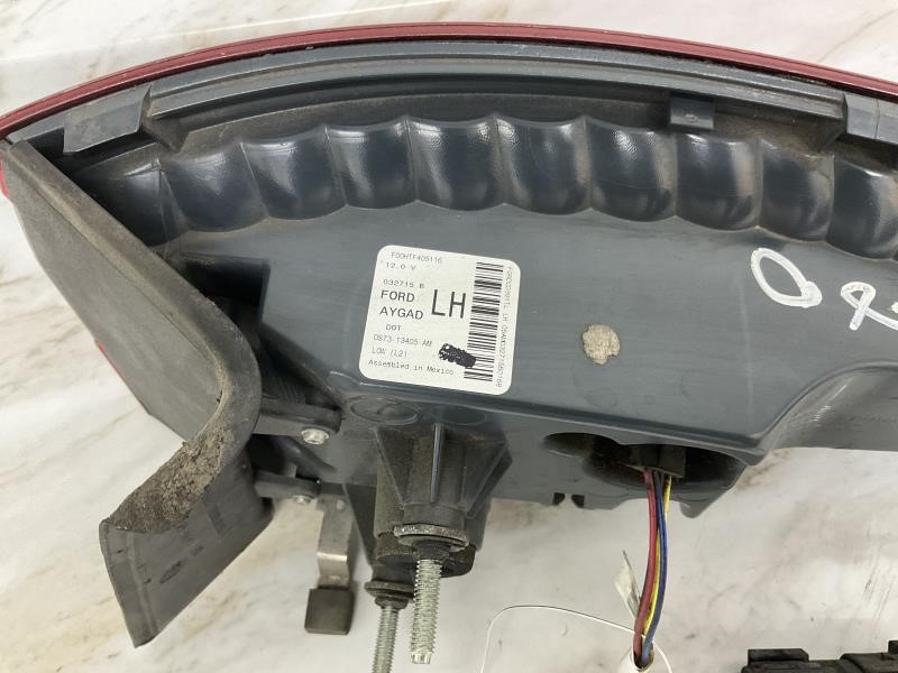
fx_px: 752
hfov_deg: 61.7
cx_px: 449
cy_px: 336
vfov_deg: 48.2
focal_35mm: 29
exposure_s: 1/60
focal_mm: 3
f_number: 1.8
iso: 125
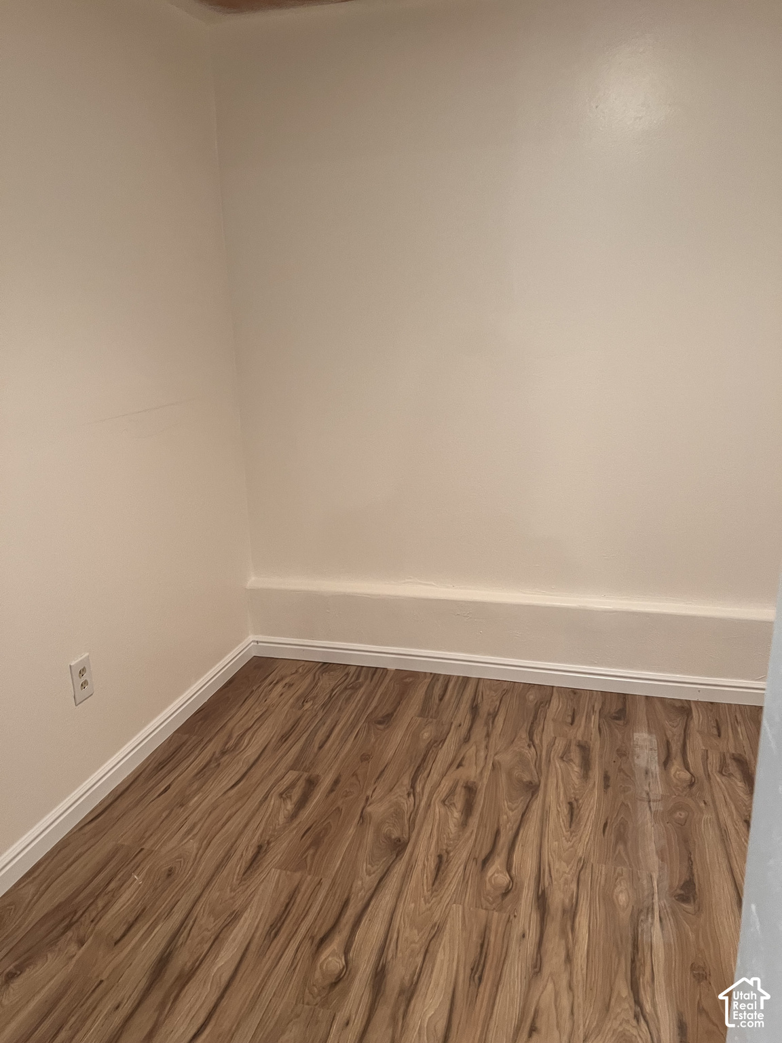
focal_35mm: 26
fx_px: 783
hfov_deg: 53.1
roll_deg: +1.6
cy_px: 522
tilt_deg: -13.6
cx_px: 391
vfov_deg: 67.3
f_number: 1.5
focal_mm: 5.7
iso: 200
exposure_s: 1/60
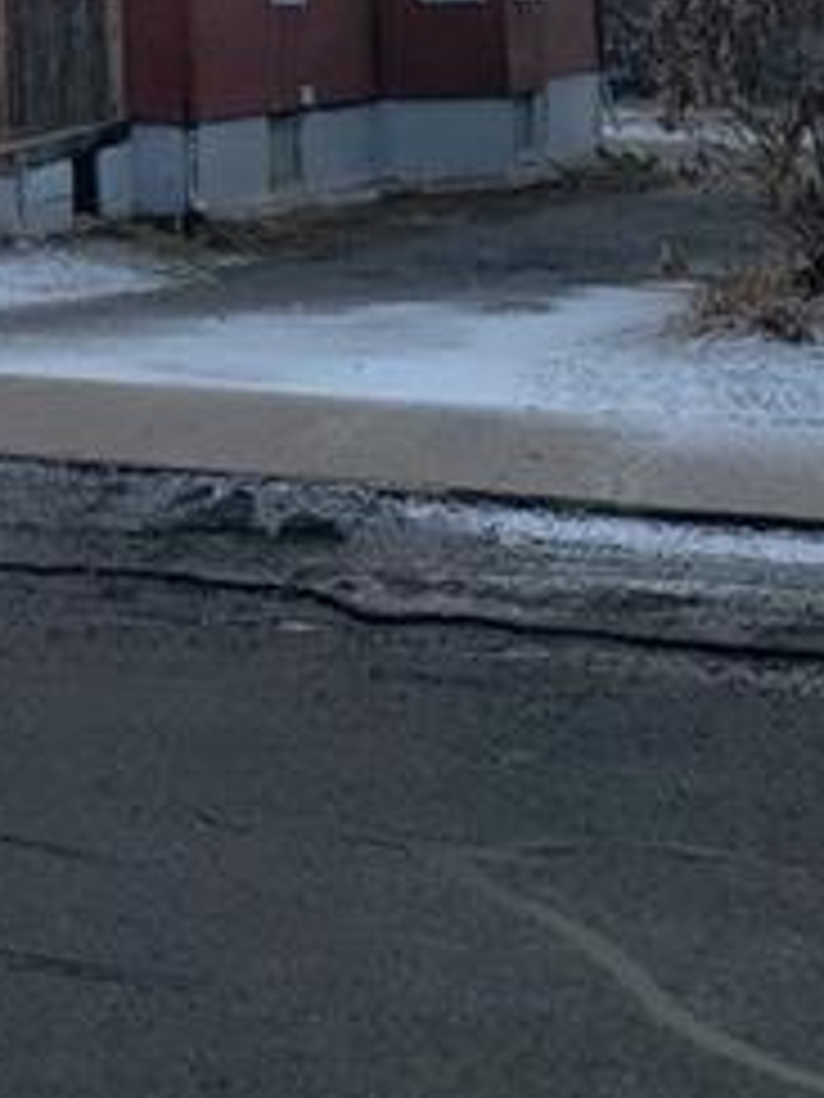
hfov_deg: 16.7
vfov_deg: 22.0
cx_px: -315
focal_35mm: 82
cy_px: -238
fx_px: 2603
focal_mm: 4.3
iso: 50
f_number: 2.4
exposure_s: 1/246
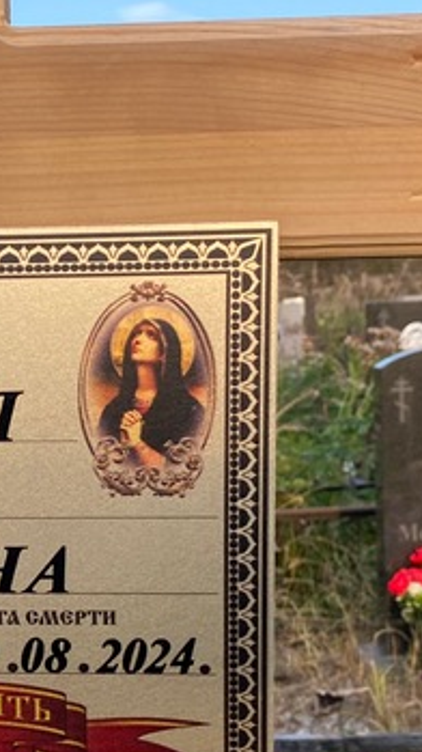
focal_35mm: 65
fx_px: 1295
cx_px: 19
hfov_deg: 18.1
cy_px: 500
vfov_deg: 32.1
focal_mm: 4.25
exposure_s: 1/441
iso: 32
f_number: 1.8
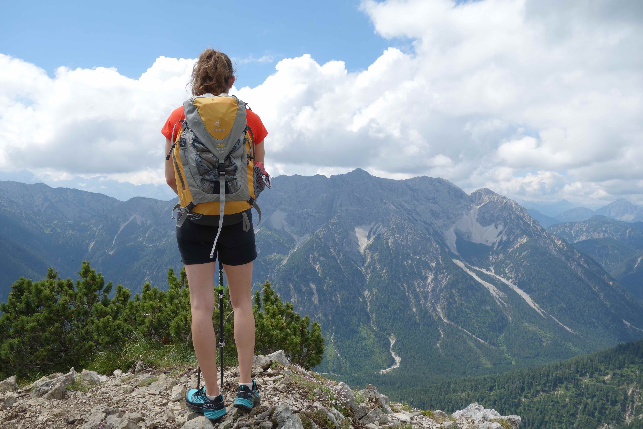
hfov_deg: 65.5
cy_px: 214
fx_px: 500
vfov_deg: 46.4
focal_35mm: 28
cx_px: 322
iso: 125
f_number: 5.6
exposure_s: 1/500
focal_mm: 10.4
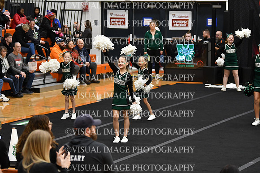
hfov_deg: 15.2
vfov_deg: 10.2
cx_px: 130
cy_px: 86
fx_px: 975
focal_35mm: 135
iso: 4000
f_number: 2.8
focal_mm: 90
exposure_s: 1/800
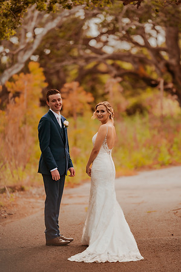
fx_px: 1020
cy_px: 136
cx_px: 90
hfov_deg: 10.1
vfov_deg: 15.2
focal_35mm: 135
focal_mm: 135
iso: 320
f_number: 1.8
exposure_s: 1/1250
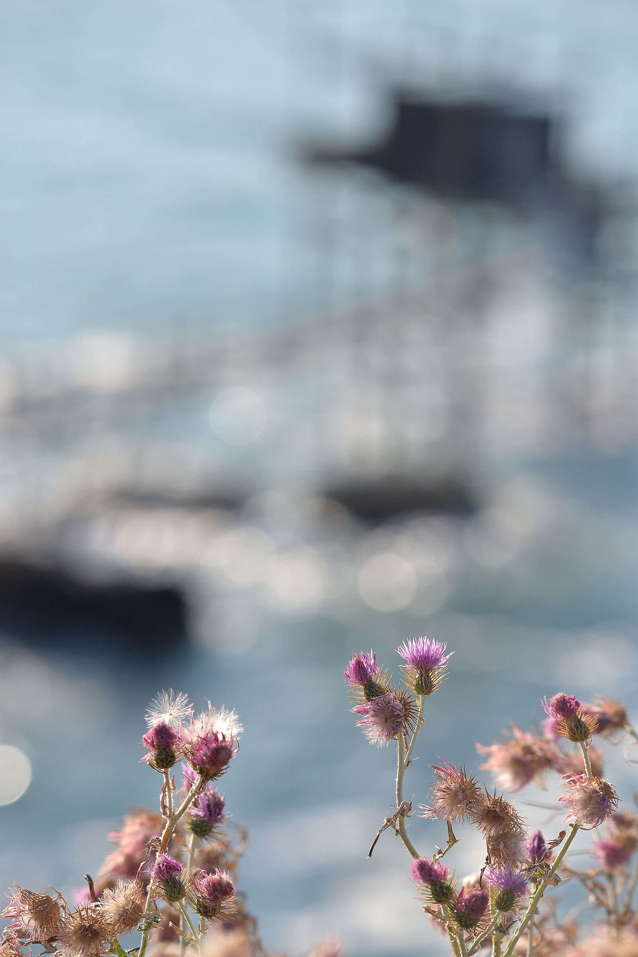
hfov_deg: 7.4
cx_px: 319
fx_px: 4913
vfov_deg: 11.1
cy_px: 478
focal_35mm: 185
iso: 400
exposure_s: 1/1250
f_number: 7.1
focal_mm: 185
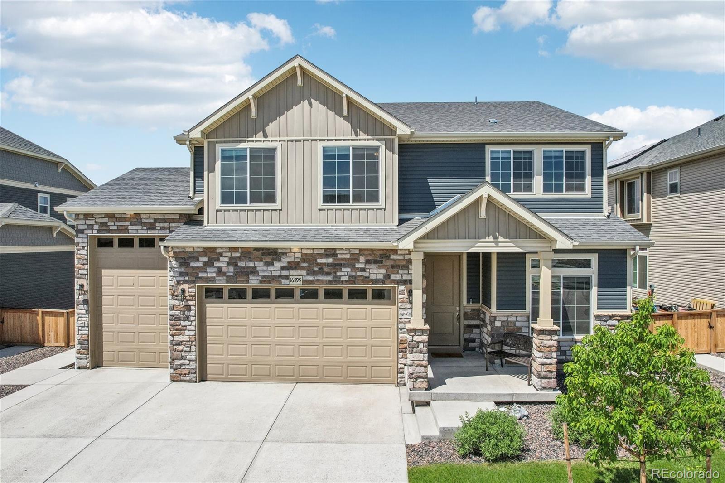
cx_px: 362
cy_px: 242
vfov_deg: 57.2
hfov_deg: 78.6
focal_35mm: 22
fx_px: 443
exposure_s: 1/4000
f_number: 2.8
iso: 120
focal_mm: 8.4
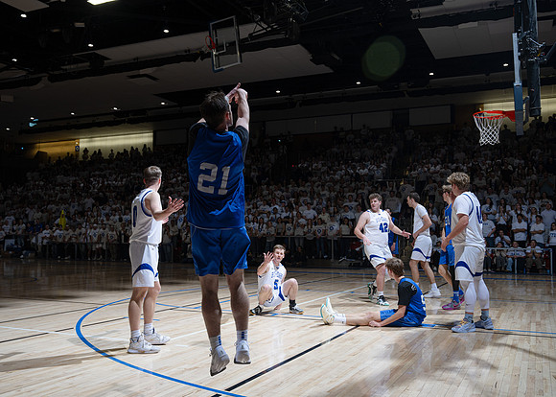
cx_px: 258
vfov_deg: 38.3
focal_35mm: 36
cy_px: 198
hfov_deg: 51.9
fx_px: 571
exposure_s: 1/60
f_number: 6.3
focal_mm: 34.5
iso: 100
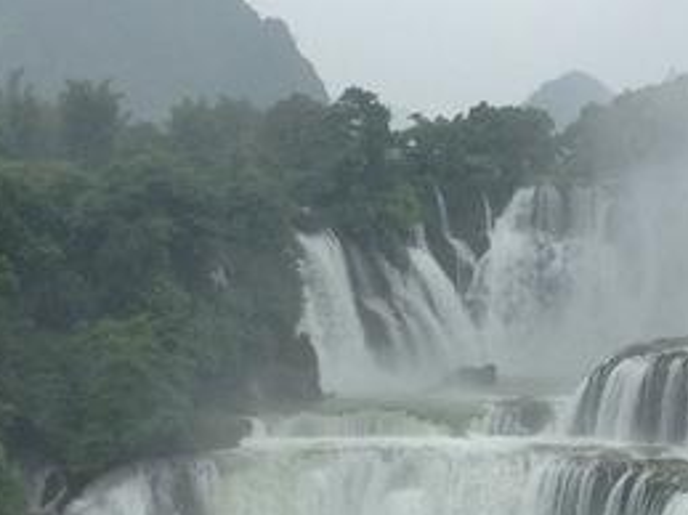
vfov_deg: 10.3
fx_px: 2861
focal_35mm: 144
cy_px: 419
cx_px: 591
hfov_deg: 13.6
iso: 50
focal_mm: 4.28
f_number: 2.4
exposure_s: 1/1022
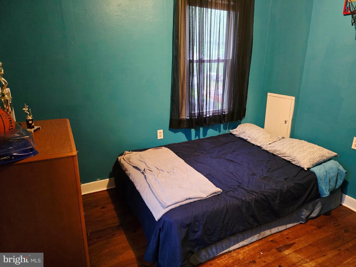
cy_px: 134
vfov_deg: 58.9
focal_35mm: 23
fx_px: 237
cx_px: 178
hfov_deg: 73.9
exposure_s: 1/60.2
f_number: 1.7
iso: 1600
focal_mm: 6.3
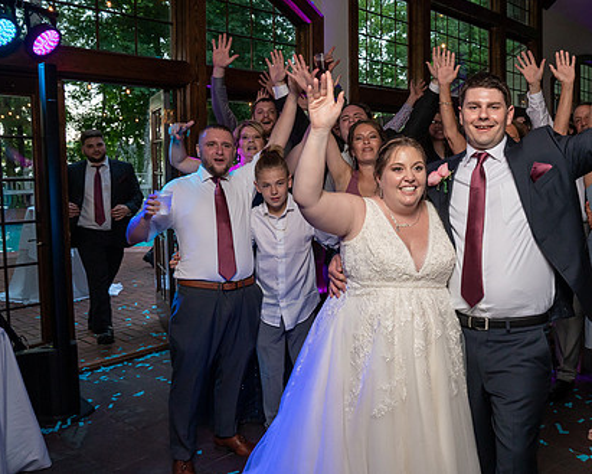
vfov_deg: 45.6
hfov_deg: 54.2
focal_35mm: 32
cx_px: 409
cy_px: 197
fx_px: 561
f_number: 5.6
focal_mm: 24
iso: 2000
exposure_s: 1/200
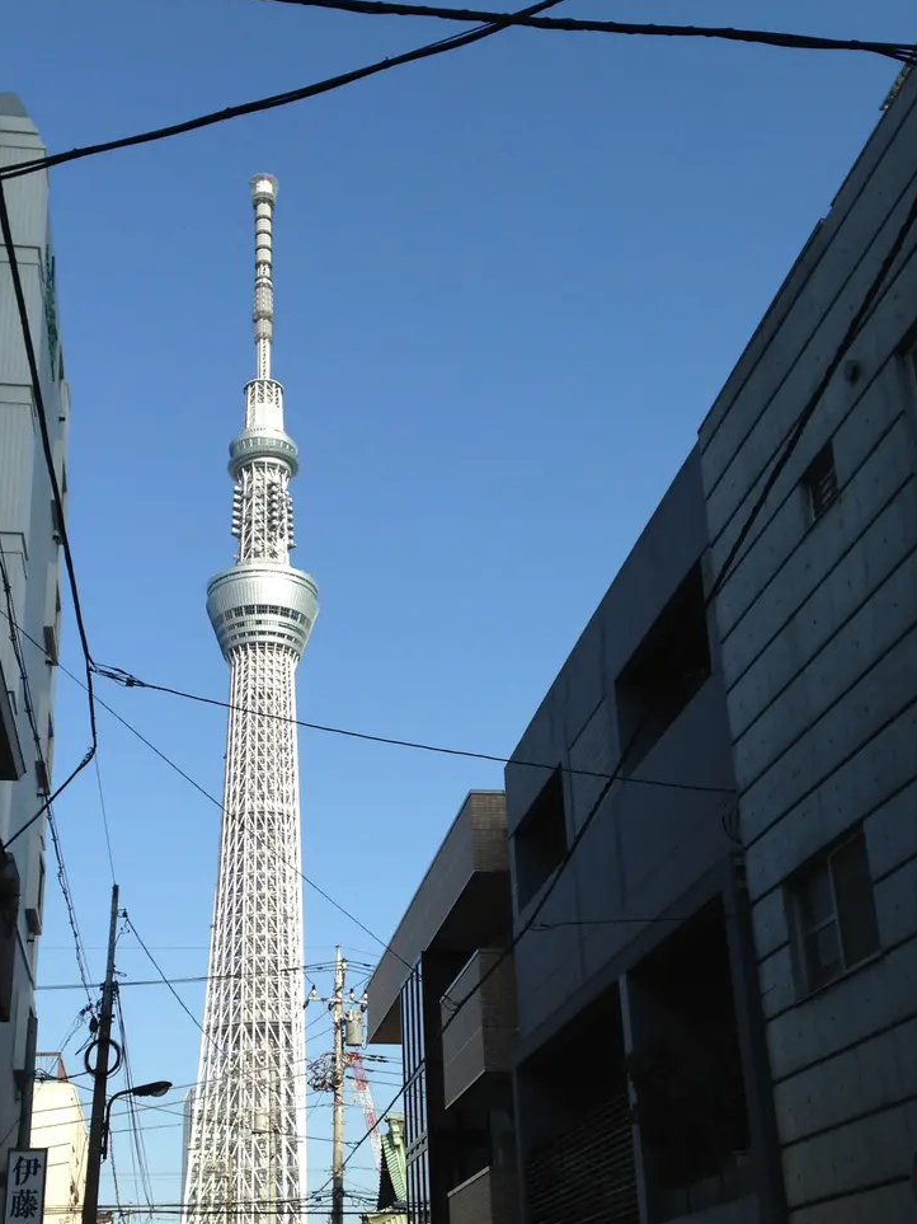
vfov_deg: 39.5
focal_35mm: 48
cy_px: 735
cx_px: 315
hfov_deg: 30.1
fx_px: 1696
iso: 50
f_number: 2.4
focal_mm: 4.12
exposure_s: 1/1232
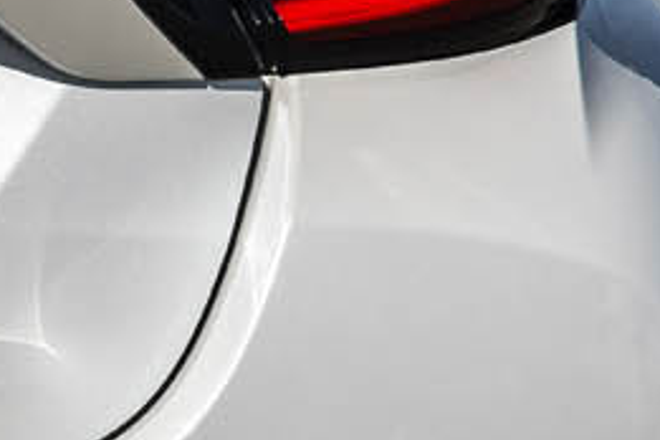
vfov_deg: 1.0
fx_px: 24253
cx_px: -784
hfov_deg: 1.6
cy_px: 162
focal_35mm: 1323
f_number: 6.3
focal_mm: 180
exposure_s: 1/640
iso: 100
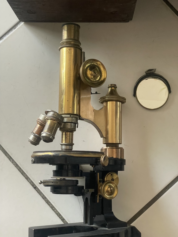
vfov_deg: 36.8
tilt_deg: -85.3
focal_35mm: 52
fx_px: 357
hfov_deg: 28.0
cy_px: 118
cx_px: 89
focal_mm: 6
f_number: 2
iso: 400
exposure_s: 1/60
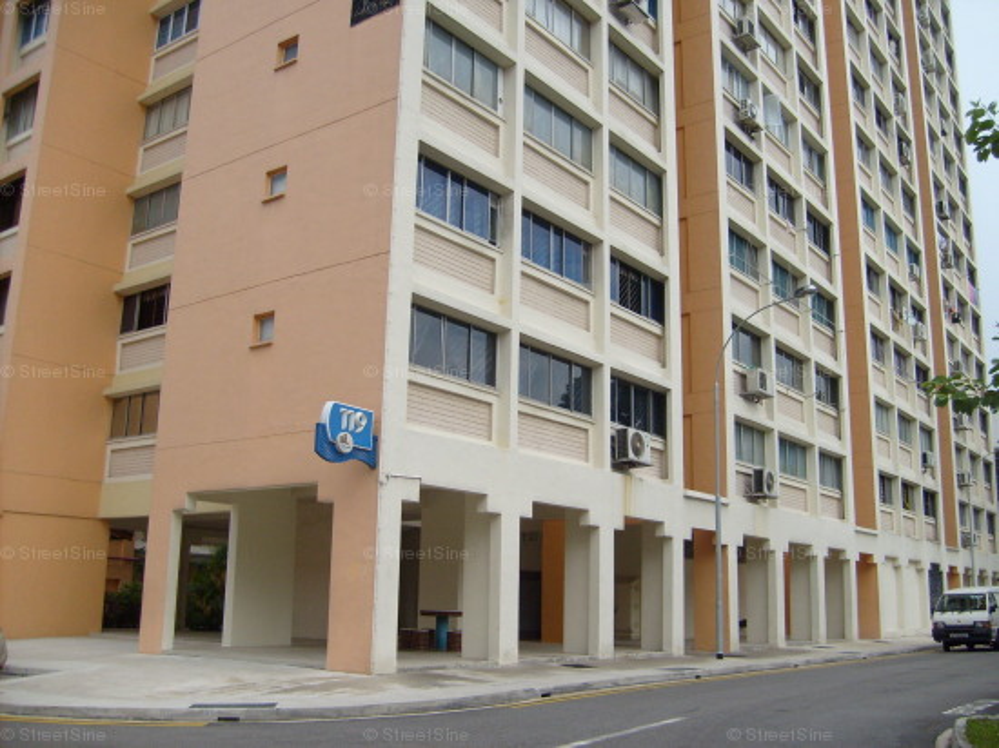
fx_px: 1010
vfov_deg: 40.7
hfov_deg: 52.6
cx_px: 500
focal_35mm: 35
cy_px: 374
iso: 80
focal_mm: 5.8
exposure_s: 1/350
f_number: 7.1
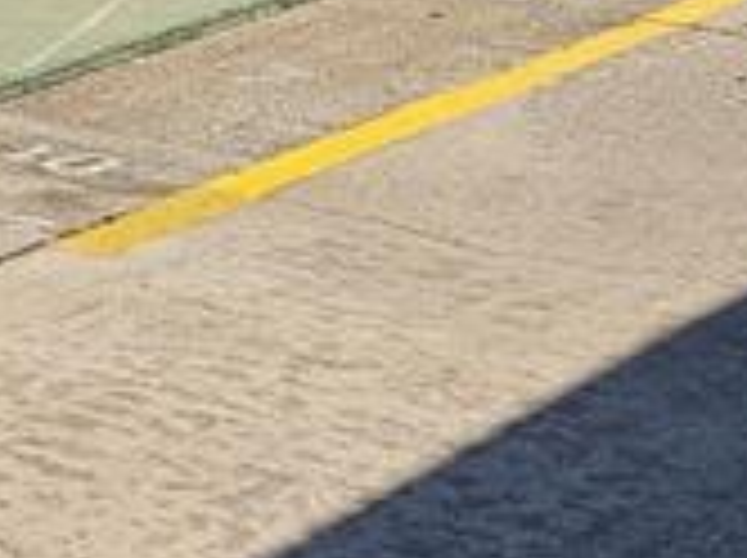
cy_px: -4
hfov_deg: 13.4
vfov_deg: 10.3
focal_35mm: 142
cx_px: -266
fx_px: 3060
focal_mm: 6.3
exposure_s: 1/647
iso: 10
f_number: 1.7
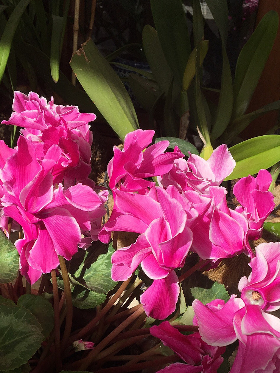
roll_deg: -1.8
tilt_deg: -32.6
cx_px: 100
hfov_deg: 30.7
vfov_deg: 39.3
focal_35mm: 47
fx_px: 507
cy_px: 282
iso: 25
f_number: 2.2
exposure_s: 1/2262
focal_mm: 4.15
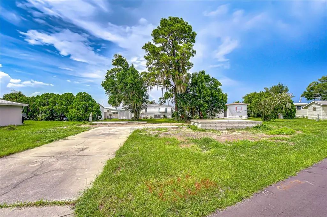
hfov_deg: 100.5
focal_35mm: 15
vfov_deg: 77.1
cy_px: 108
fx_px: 136
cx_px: 164
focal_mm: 10
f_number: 8
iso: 400
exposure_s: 1/1250
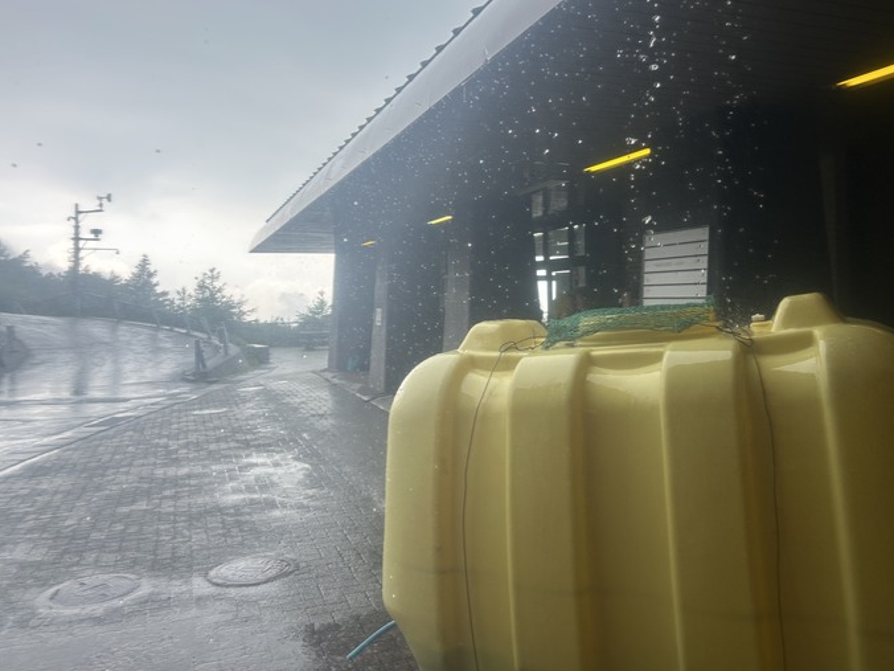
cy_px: 291
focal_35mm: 30
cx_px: 496
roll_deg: +0.7
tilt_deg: -1.1
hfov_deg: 59.8
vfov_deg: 46.7
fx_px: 775
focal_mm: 5.7
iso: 50
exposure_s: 1/1058
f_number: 1.5
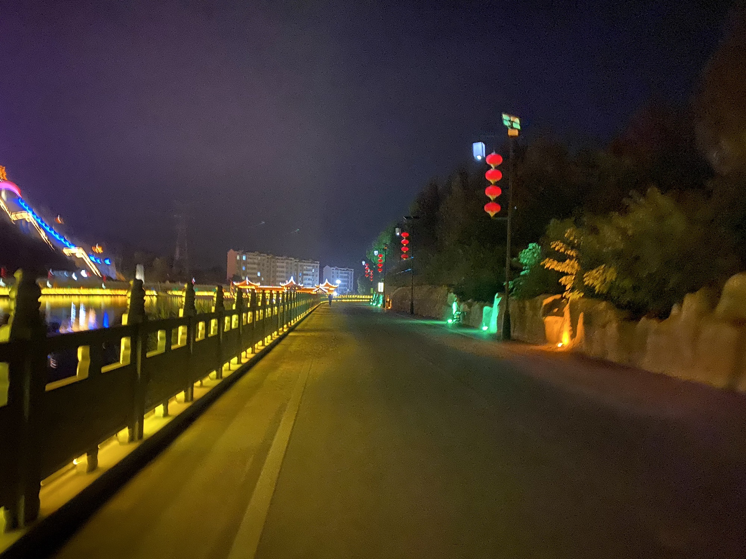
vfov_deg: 53.1
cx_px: 373
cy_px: 280
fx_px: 560
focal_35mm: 26
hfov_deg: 67.3
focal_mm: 4.25
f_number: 1.8
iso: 1600
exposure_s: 1/15
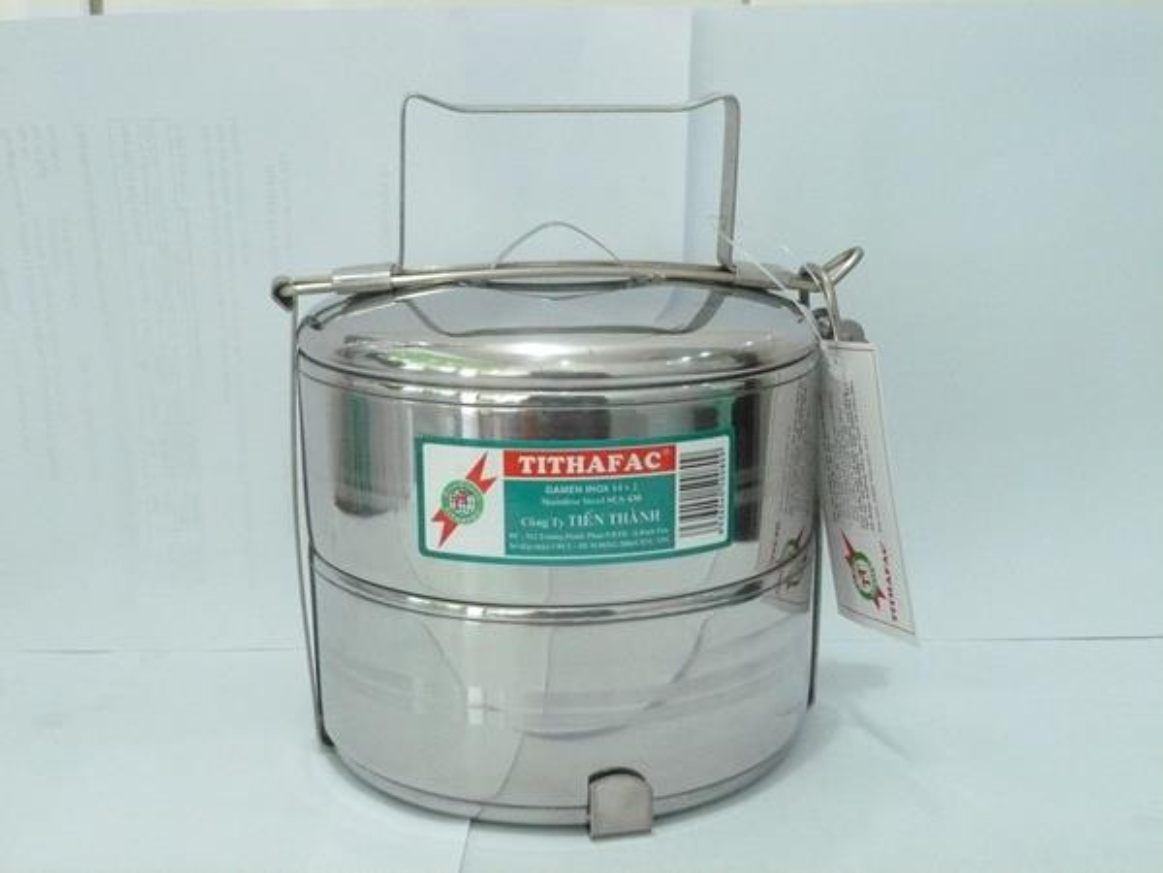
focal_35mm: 45
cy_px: 436
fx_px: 1512
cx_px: 582
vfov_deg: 32.2
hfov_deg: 42.1
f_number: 3.2
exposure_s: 1/40
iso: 800
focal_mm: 7.5
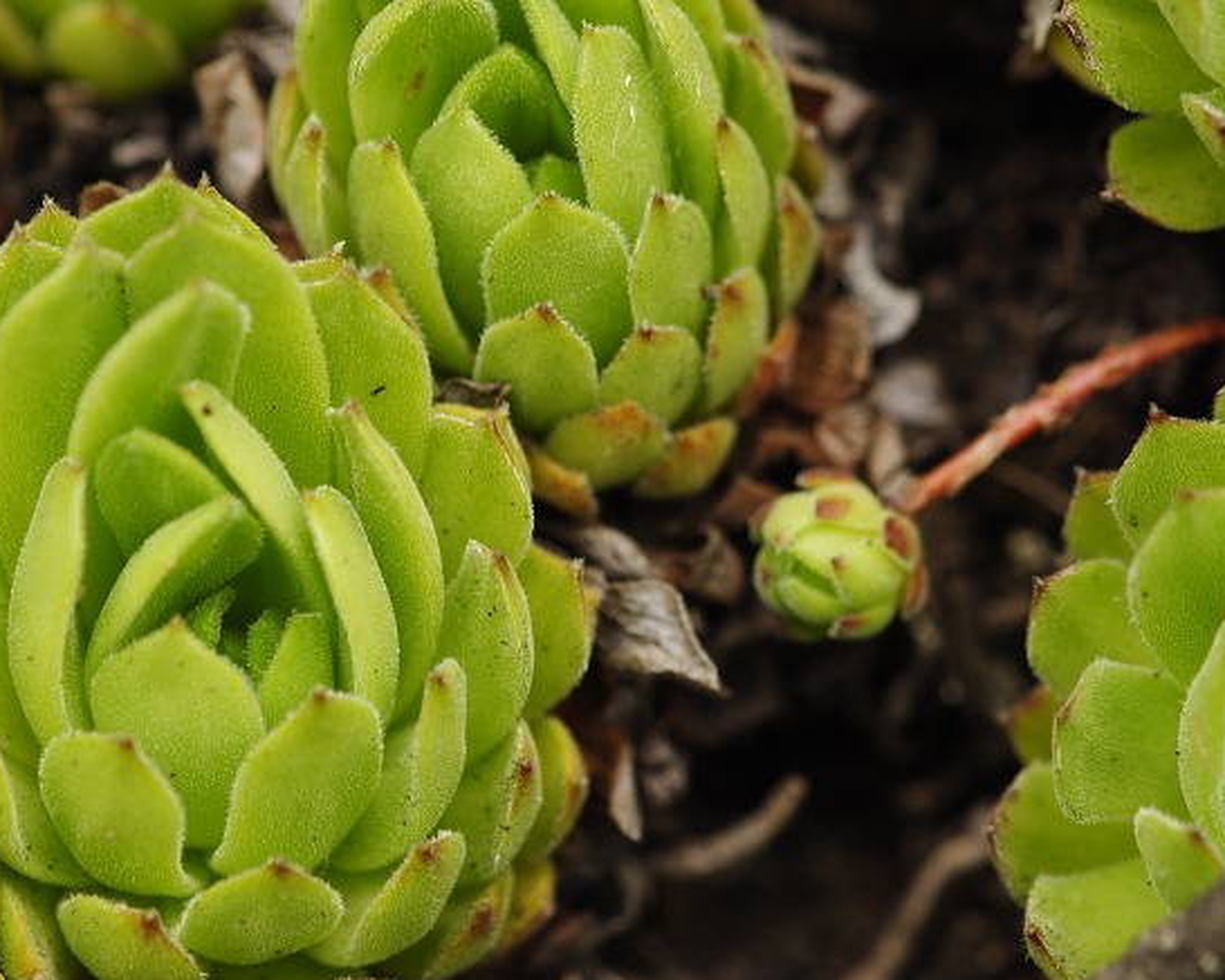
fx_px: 6371
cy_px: 422
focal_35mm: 176
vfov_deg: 8.8
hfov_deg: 11.0
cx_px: 583
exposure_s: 1/125
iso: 100
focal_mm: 85
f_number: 5.6
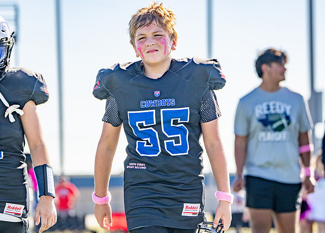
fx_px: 2243
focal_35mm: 243
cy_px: 96
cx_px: 150
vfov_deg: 5.9
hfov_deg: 8.3
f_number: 5.6
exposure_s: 1/1600
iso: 320
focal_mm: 187
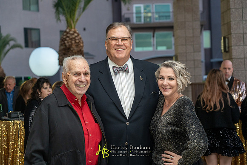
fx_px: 474
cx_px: 124
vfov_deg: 19.7
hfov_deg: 29.2
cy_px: 82
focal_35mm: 69
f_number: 4
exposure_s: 1/160
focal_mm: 69
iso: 1600
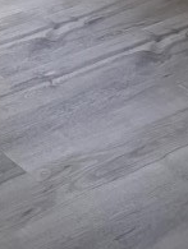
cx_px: -234
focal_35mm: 131
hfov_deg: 10.2
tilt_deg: -5.3
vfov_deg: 11.7
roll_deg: +0.9
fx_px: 946
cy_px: -382
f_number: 1.6
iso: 32
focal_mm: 5.1
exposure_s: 1/687
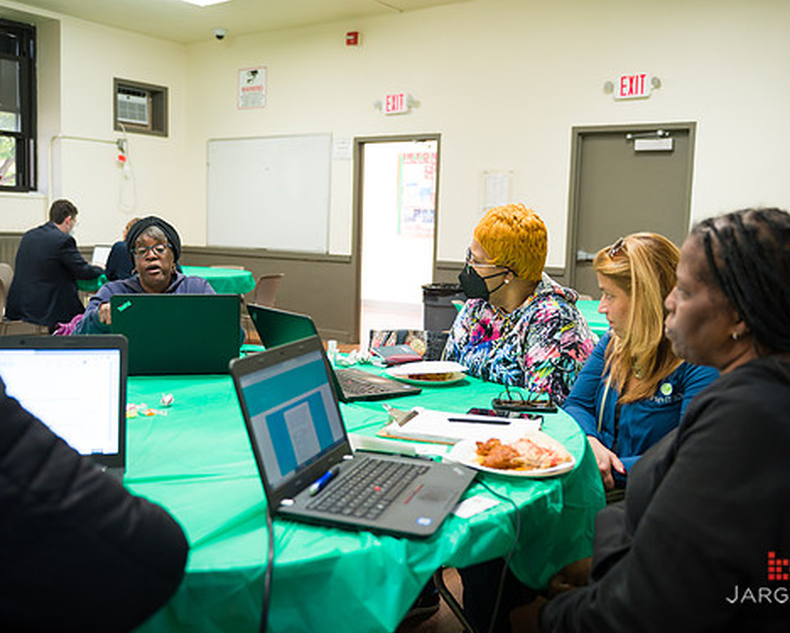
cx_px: 398
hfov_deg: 50.3
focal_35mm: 36
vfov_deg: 41.2
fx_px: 842
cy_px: 314
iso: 1600
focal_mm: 31
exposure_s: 1/200
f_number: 3.2
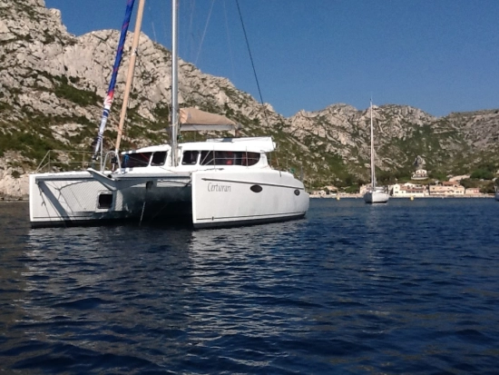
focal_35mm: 44
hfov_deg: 42.9
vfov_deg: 32.9
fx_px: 635
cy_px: 188
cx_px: 250
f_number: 2.4
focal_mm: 2.03
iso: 40
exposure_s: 1/2433
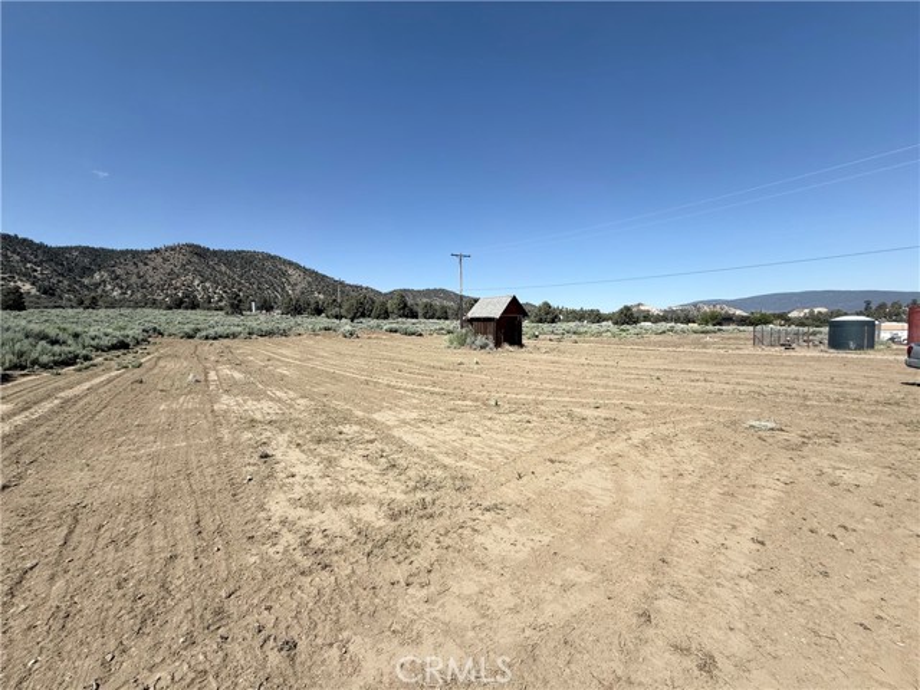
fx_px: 372
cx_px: 460
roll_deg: +1.0
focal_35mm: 14
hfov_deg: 102.1
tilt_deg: -2.8
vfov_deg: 85.7
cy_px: 345
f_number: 2.2
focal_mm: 2.22
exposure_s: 1/2611
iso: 50
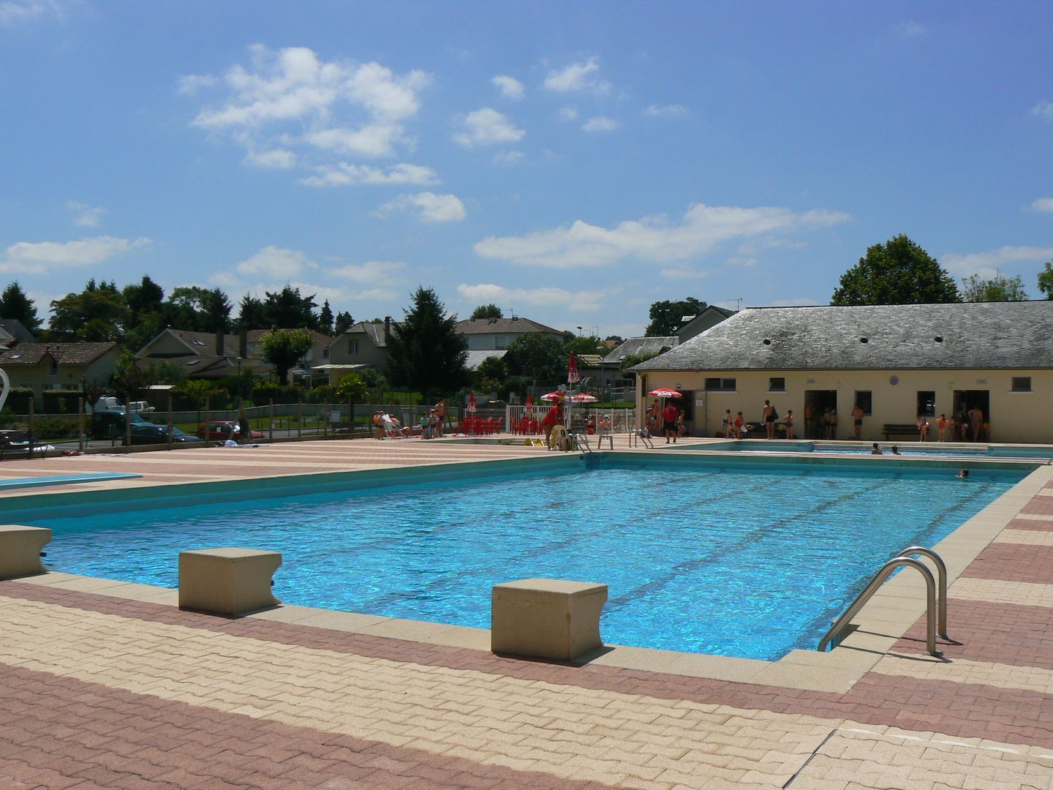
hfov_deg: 51.4
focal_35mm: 36
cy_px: 395
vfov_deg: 39.7
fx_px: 1095
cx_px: 526
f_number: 8
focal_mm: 6
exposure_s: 1/640
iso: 80
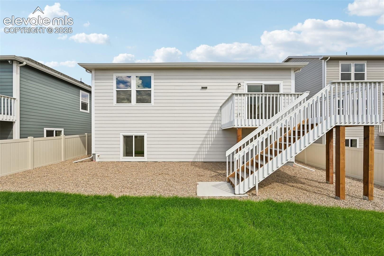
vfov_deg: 81.2
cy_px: 128
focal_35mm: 14
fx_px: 149
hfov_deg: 104.3
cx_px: 192
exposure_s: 1/80
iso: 64
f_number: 9
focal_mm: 14
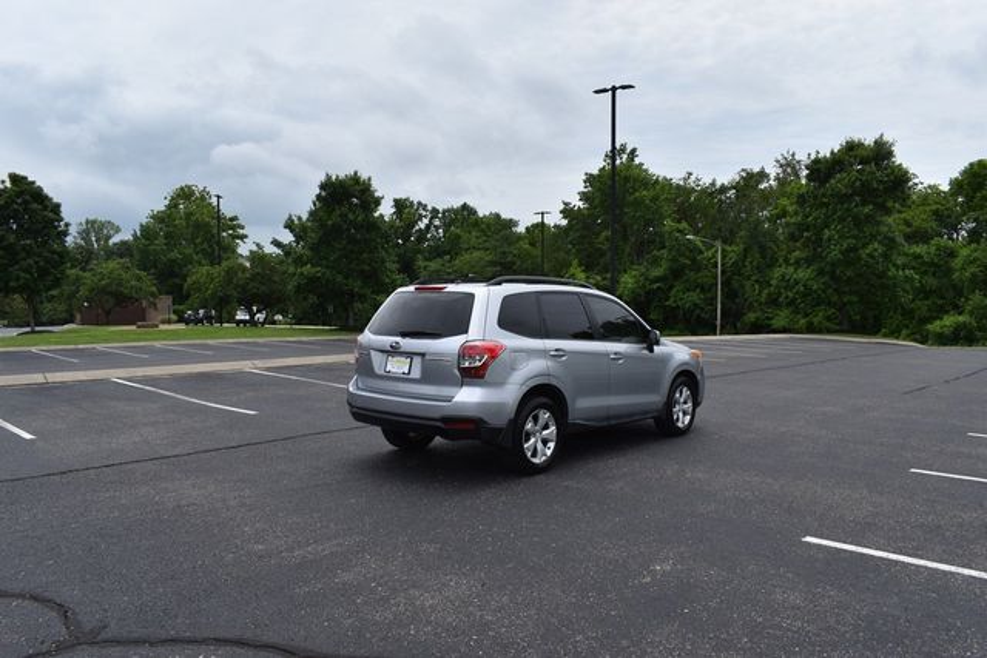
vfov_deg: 48.0
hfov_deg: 67.4
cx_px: 494
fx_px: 740
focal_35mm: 27
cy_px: 329
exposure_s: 1/320
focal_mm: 18
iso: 100
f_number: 9
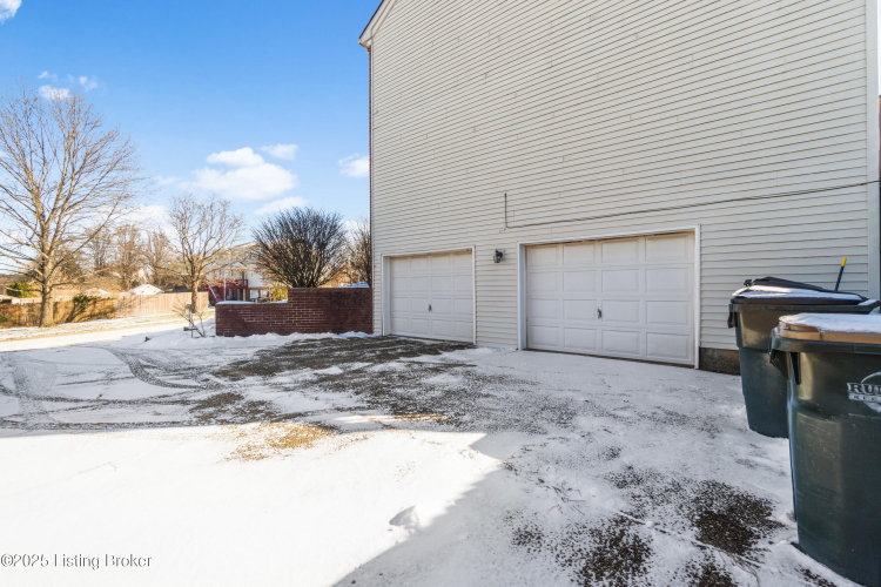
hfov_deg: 100.4
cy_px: 294
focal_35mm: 15
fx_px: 367
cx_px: 440
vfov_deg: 77.3
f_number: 8
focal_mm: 10
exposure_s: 1/800
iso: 400
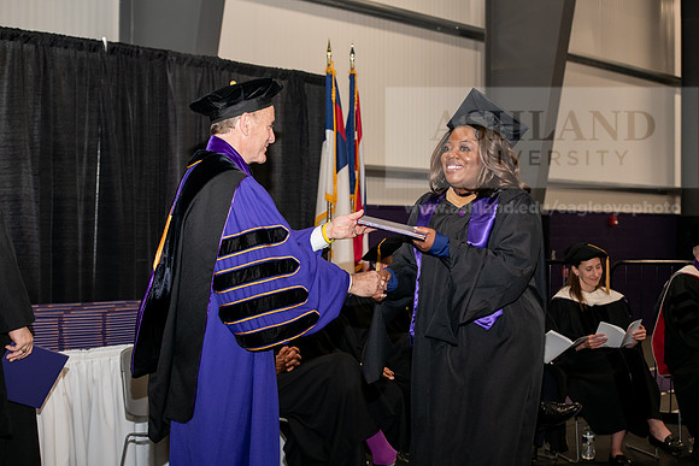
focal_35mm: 70
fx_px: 1359
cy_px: 233
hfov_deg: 28.8
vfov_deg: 19.5
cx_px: 350
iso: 1600
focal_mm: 70
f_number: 5.6
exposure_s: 1/200
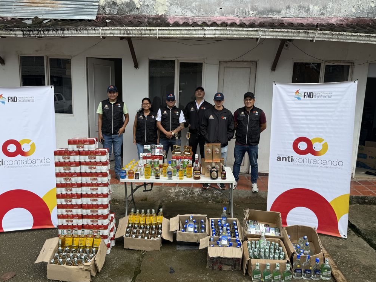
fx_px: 282
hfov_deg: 67.3
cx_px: 183
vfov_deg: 53.1
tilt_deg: -10.4
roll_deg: -1.8
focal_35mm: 26
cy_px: 141
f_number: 1.78
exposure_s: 1/2232
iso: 80
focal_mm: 6.76
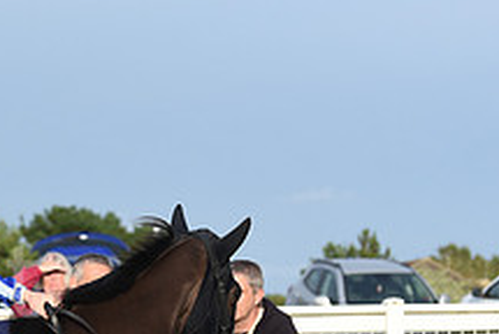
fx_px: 3178
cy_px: 430
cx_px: -102
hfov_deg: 8.9
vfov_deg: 6.0
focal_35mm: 229
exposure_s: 1/2000
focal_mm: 85
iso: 640
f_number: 4.5
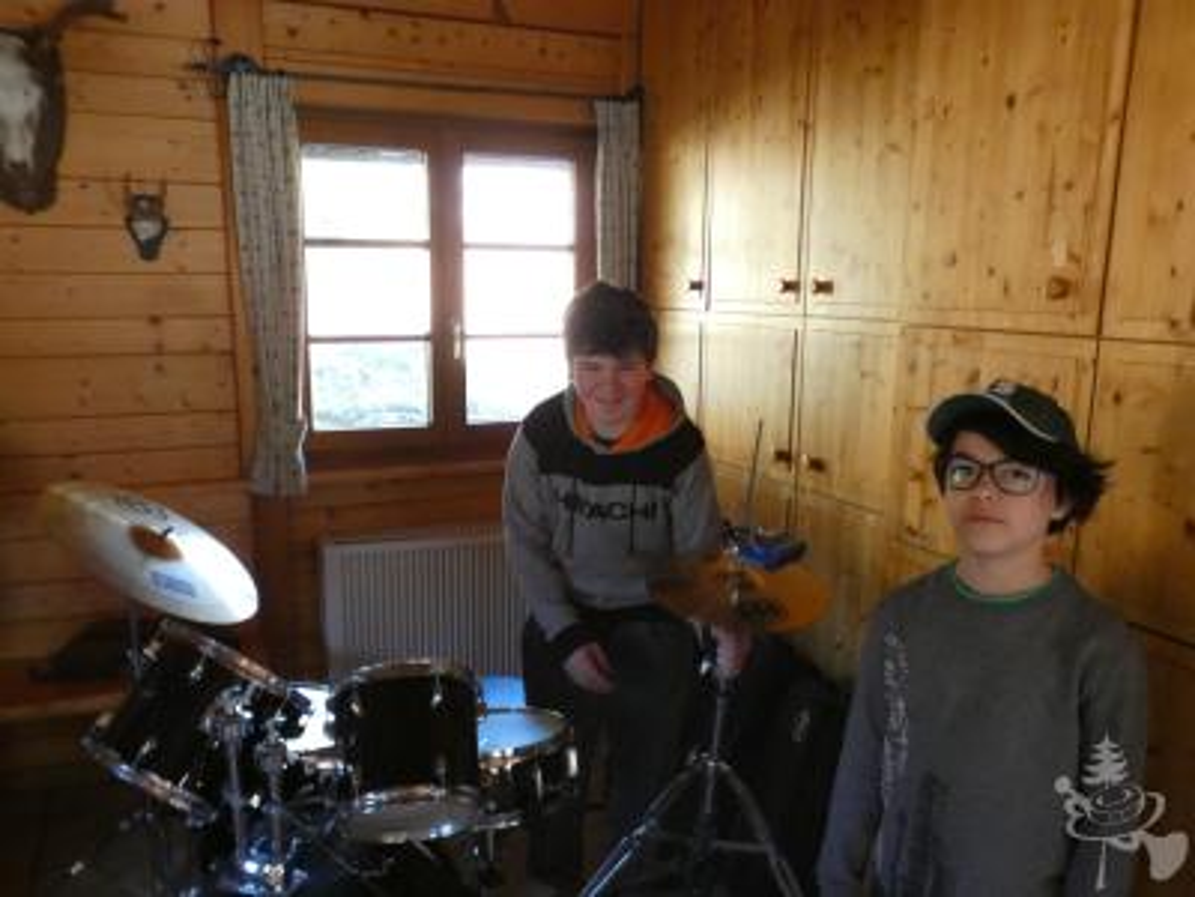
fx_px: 1036
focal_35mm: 30
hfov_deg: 60.0
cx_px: 598
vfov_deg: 46.8
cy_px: 448
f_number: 3.3
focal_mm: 5.3
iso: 1000
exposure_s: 1/80
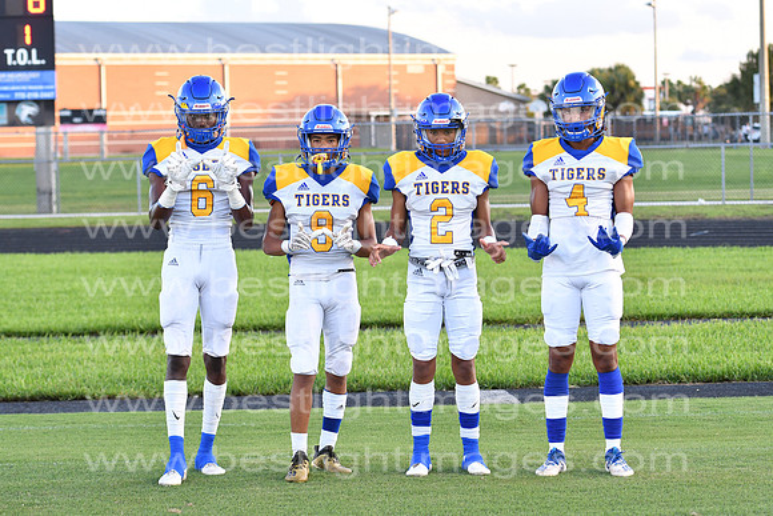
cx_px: 386
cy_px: 258
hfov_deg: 19.5
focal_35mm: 105
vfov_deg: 13.0
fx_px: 2255
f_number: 4
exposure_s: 1/320
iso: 640
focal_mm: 70
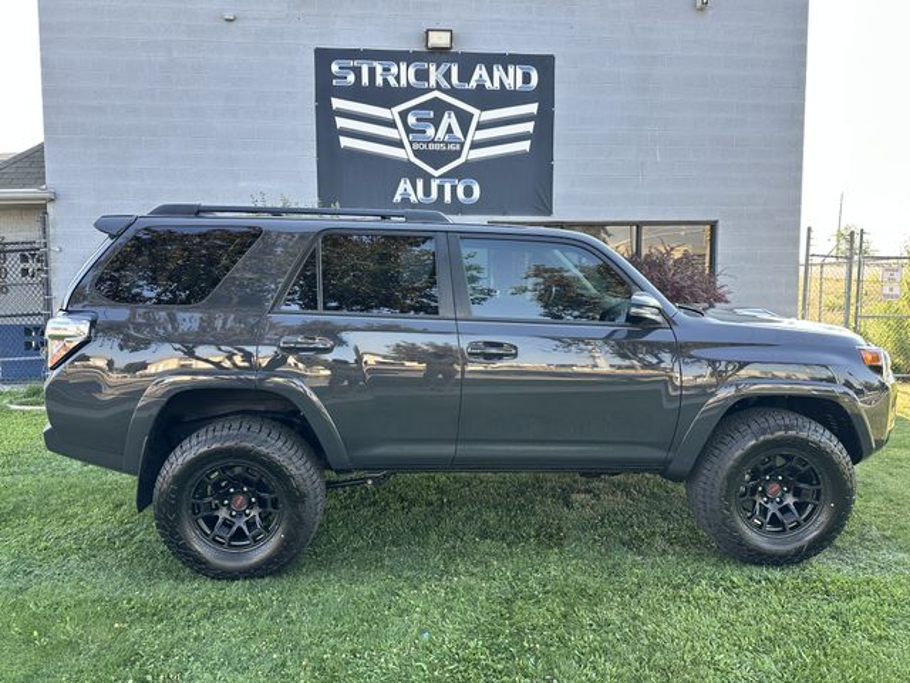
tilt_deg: -2.5
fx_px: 631
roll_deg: +0.5
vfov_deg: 56.8
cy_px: 342
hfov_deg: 71.6
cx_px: 455
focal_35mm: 24
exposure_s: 1/377
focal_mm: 6.86
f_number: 1.78
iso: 80
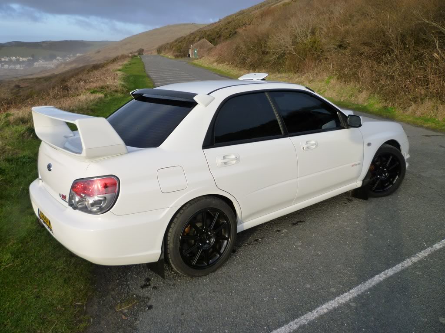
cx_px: 222
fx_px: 373
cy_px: 166
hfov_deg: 61.7
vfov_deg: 48.2
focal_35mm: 29
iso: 125
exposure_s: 1/320
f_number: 3.3
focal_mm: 5.2
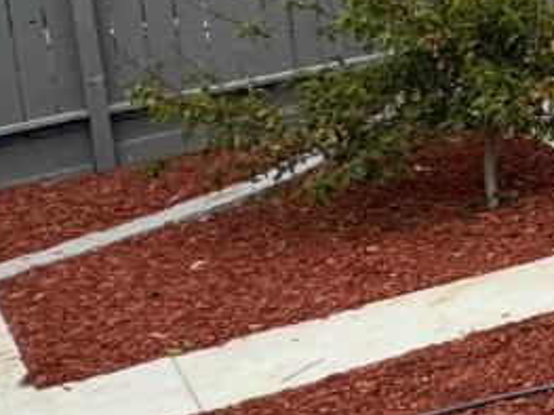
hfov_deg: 14.6
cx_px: 1357
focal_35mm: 80
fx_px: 1280
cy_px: -41
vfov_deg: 17.8
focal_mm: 2.22
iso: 50
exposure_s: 1/1927
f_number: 2.2
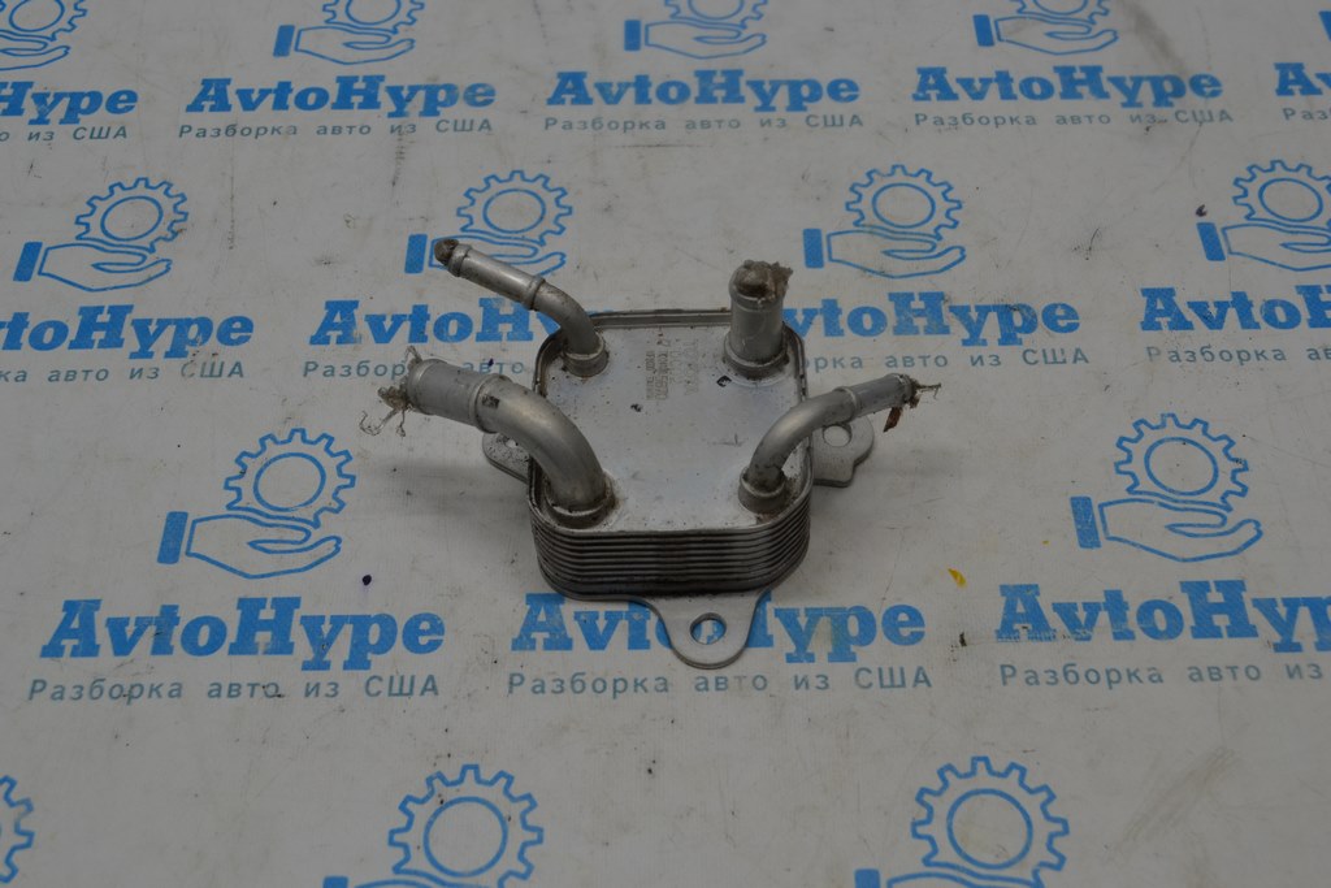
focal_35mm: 39
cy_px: 444
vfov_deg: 34.2
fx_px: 1442
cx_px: 666
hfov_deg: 49.5
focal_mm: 26
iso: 250
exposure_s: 1/125
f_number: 5.6
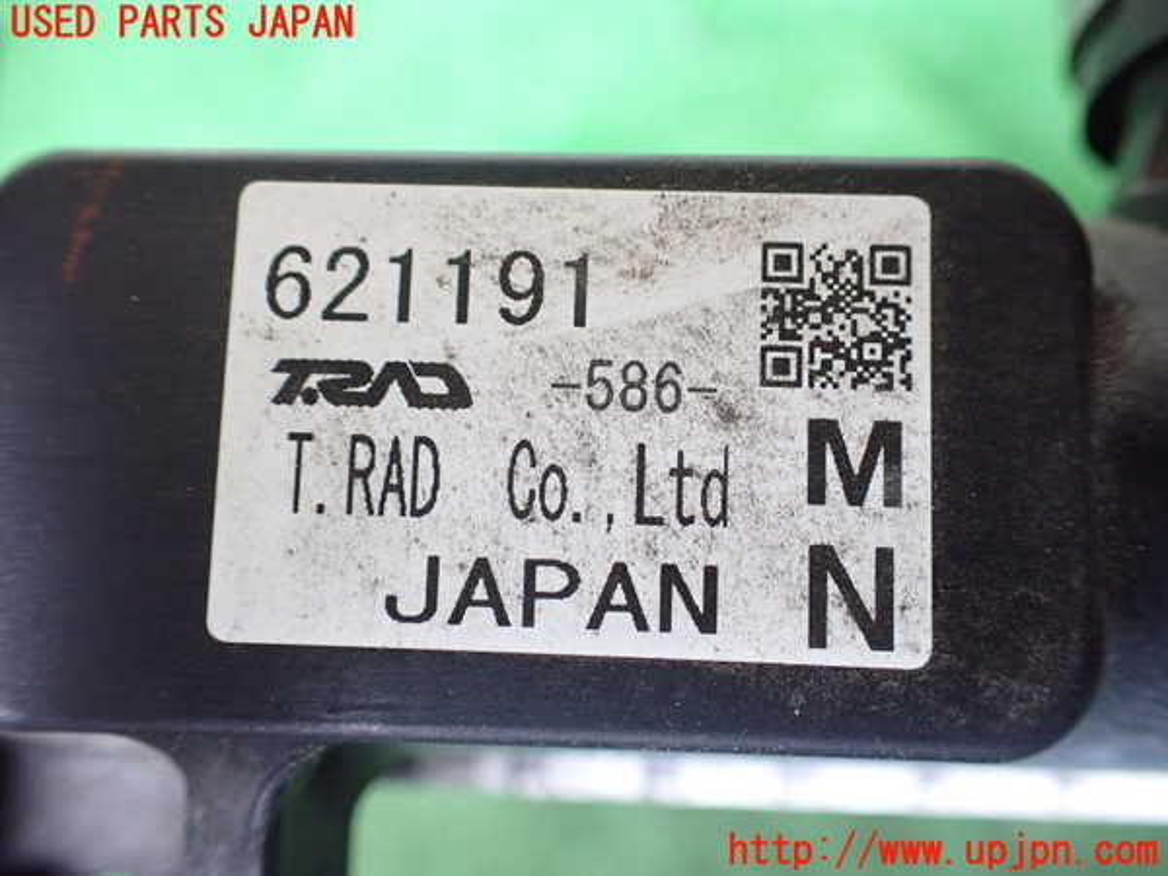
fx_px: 1012
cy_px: 438
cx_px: 584
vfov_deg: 46.8
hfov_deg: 60.0
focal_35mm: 30
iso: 800
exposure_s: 1/60
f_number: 2.3
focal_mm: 5.4
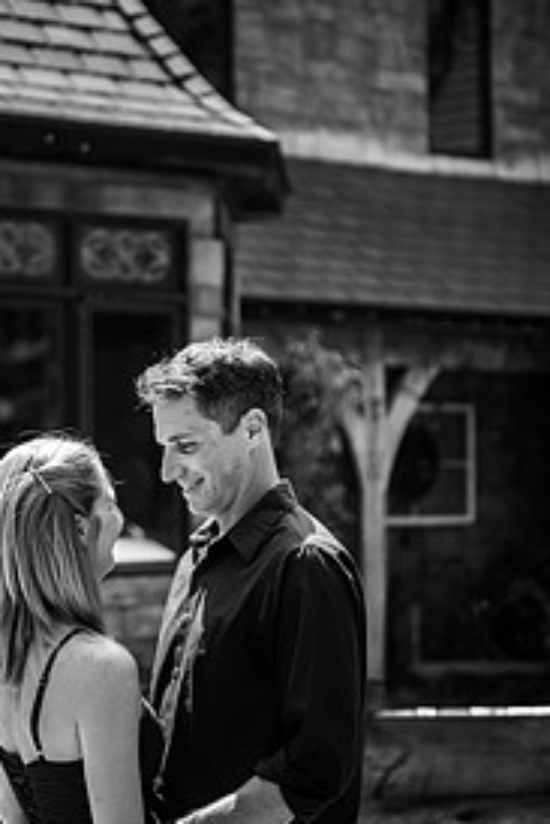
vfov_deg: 17.8
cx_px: 141
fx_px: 2632
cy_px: 334
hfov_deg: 11.9
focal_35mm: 115
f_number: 2.8
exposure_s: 1/2000
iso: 500
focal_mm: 70
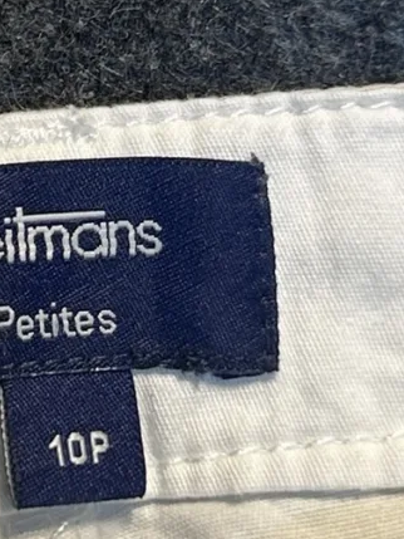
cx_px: 84
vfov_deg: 12.7
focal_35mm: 155
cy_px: 128
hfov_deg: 9.6
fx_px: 2411
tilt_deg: -51.9
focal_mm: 5.7
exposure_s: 1/50
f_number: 1.5
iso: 80
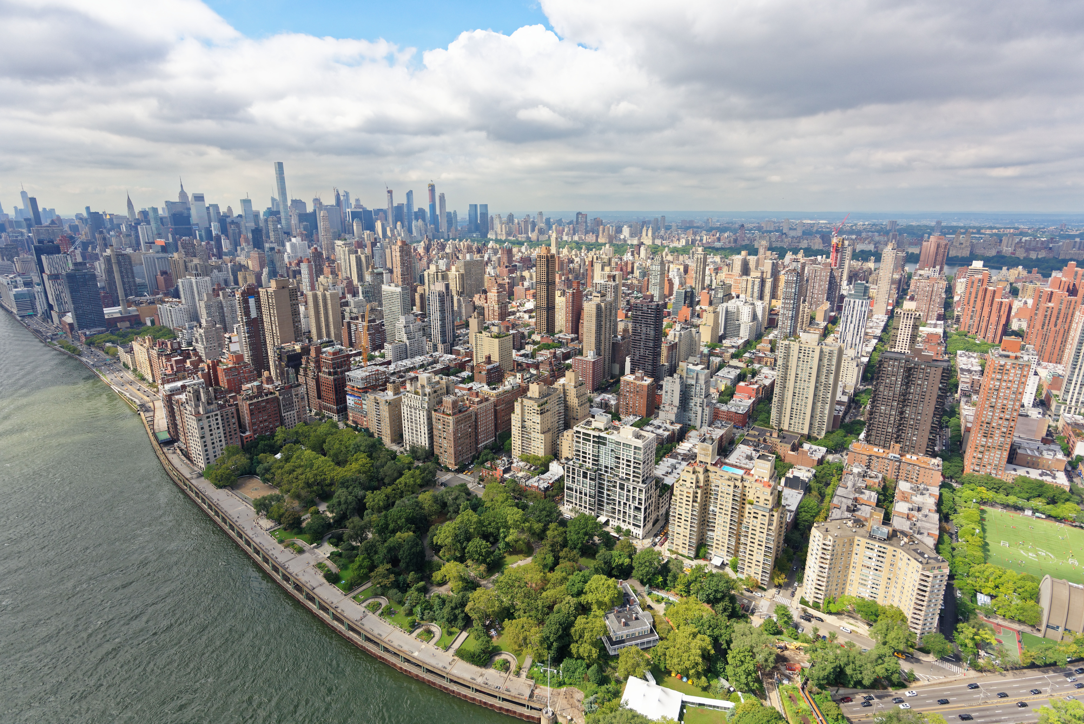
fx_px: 542
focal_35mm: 18
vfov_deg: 67.4
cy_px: 362
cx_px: 542
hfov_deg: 90.0
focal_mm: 18
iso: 200
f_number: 4
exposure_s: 1/2000
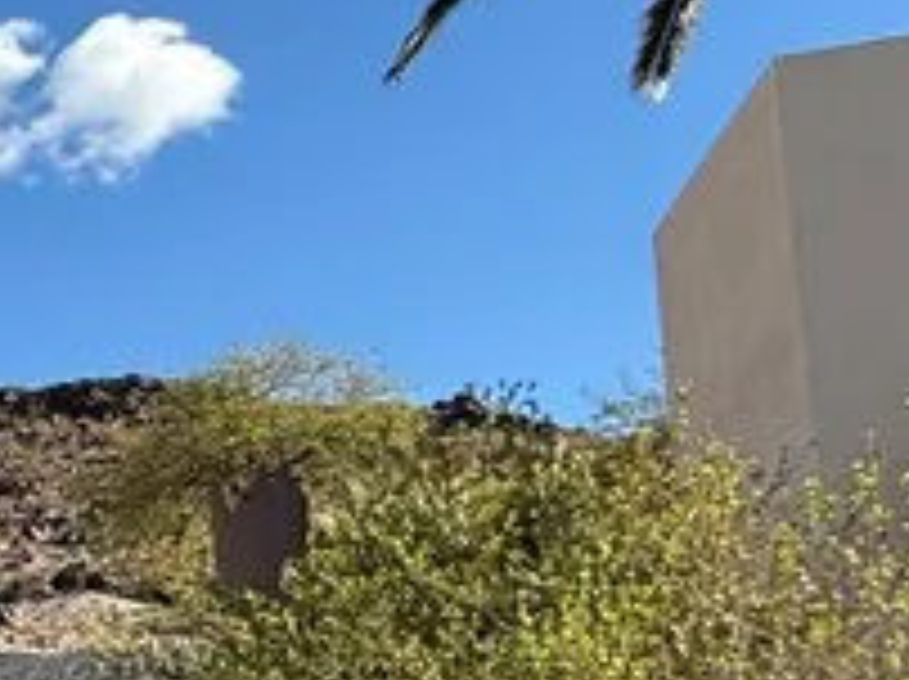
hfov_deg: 19.7
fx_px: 1862
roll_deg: -0.9
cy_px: 739
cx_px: -760
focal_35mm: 71
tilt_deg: +7.6
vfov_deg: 19.8
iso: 50
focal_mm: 2.22
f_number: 2.2
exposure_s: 1/1464
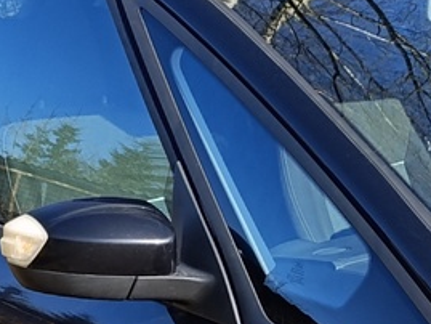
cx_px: 475
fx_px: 1707
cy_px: 449
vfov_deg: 10.5
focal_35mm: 137
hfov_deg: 14.1
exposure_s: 1/157
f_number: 1.6
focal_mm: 6.14
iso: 50
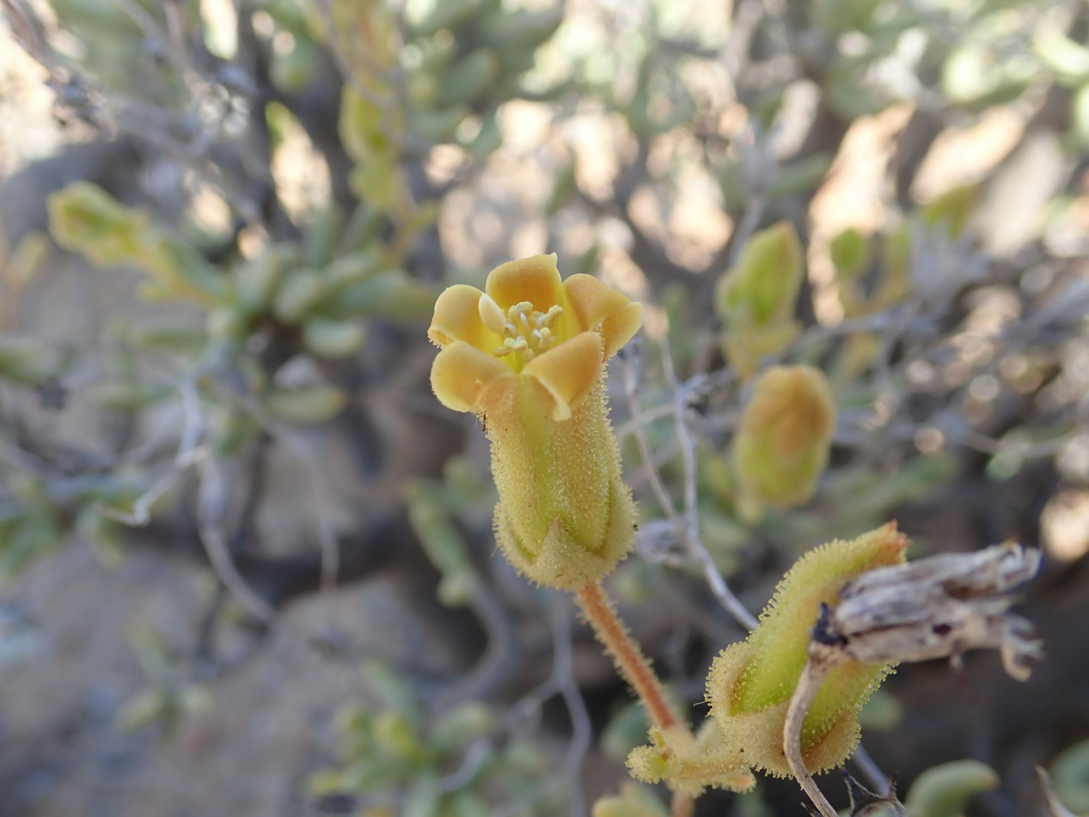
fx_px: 1101
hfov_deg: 52.6
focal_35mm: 35
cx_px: 544
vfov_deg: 40.7
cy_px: 408
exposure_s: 1/125
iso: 100
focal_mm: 6.42
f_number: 3.5
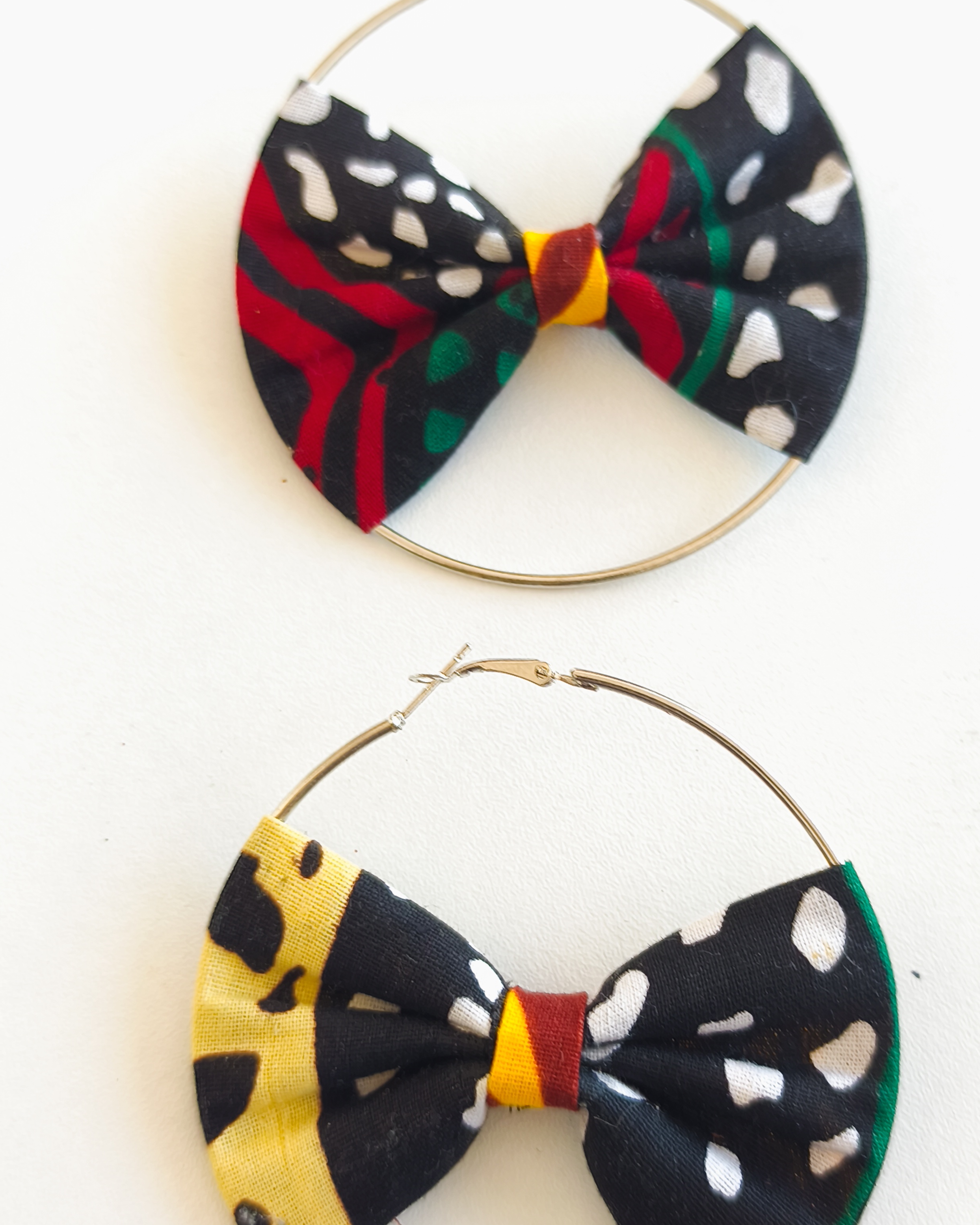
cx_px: 580
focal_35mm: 41
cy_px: 662
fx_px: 1486
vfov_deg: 44.7
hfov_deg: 36.4
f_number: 1.65
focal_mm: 6.14
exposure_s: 1/10
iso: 50
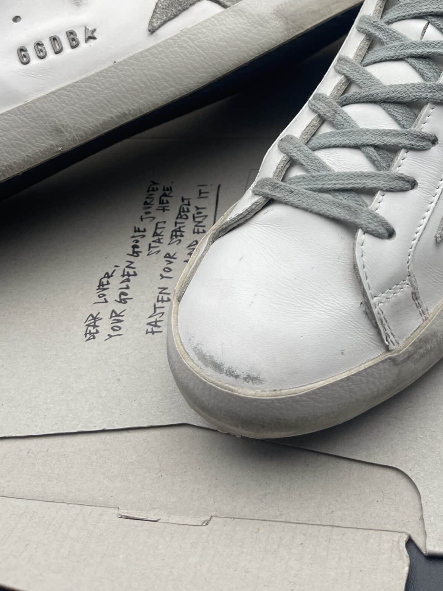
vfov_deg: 43.4
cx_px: 341
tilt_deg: -43.7
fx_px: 700
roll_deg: +11.3
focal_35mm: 41
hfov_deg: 34.3
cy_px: 108
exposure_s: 1/638
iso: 32
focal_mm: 5.1
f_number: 1.6
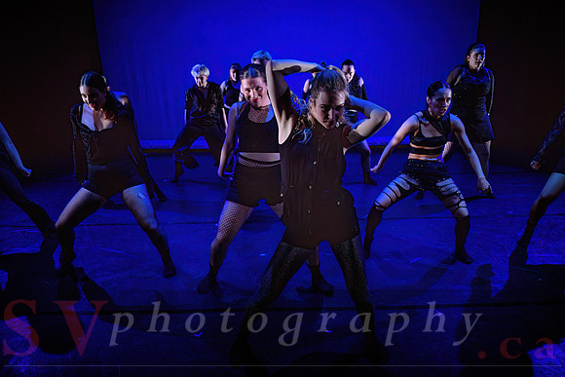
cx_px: 283
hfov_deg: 66.2
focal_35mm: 28
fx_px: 434
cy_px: 211
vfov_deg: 46.9
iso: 3200
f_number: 2.8
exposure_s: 1/300
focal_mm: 24
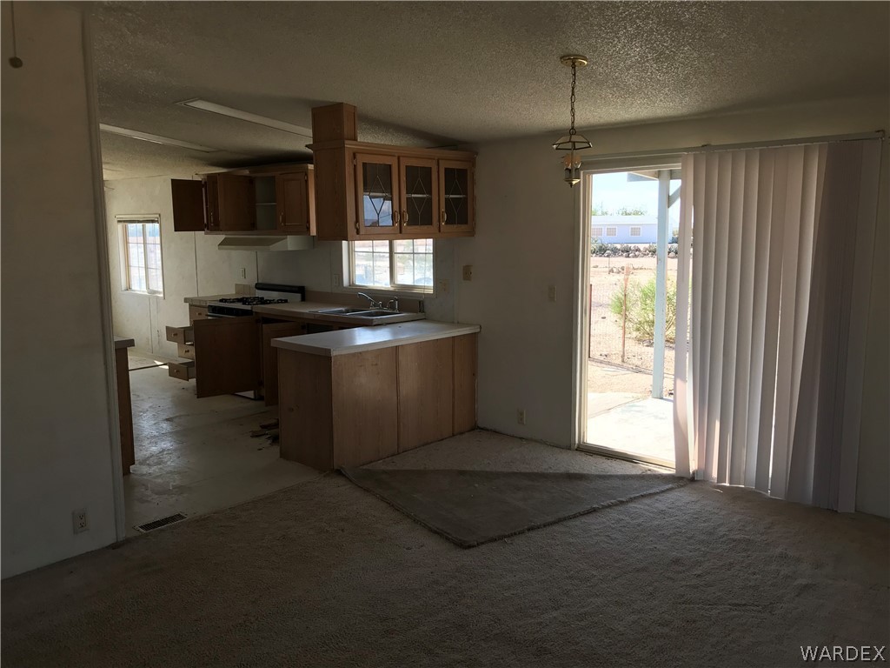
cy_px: 334
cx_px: 445
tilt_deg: -7.3
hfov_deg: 63.4
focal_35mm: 28
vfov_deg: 49.7
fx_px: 720
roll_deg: +0.5
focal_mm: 3.99
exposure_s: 1/374
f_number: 1.8
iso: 20
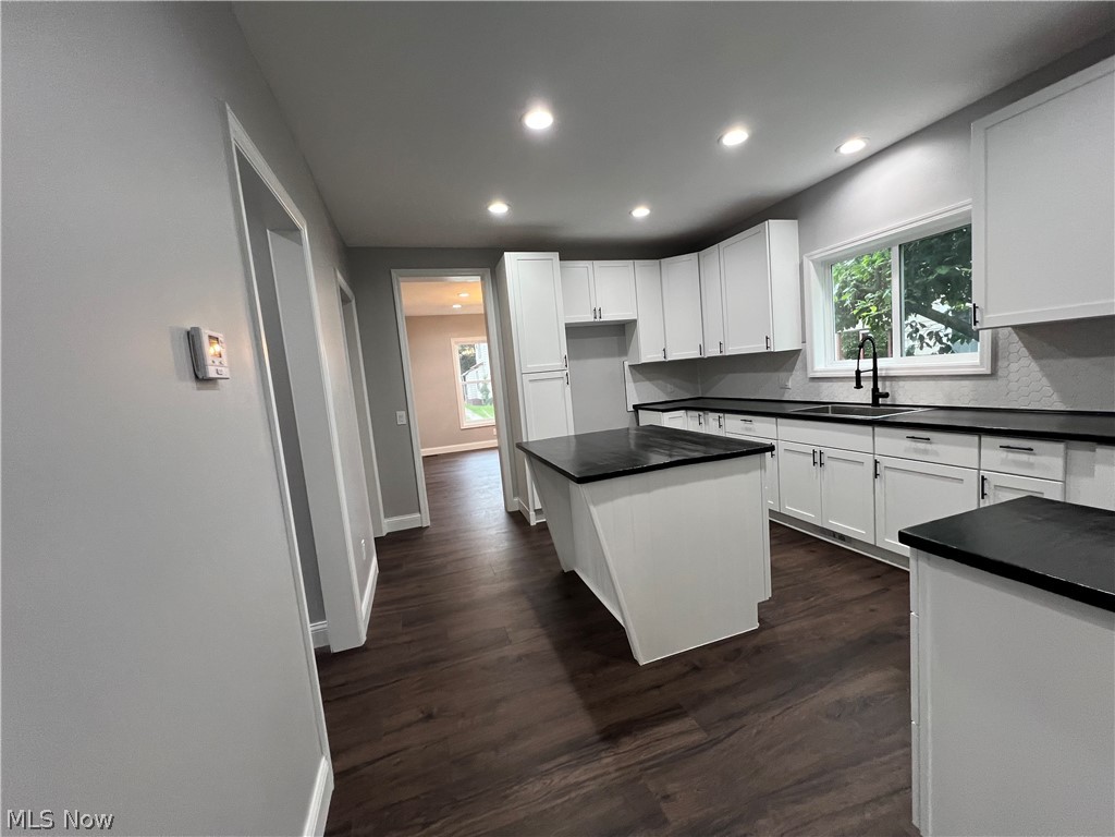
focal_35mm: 13
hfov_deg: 106.2
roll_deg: +5.0
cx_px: 558
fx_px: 419
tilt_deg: -6.1
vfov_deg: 89.9
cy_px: 418
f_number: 1.8
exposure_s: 1/120
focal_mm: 1.57
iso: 200
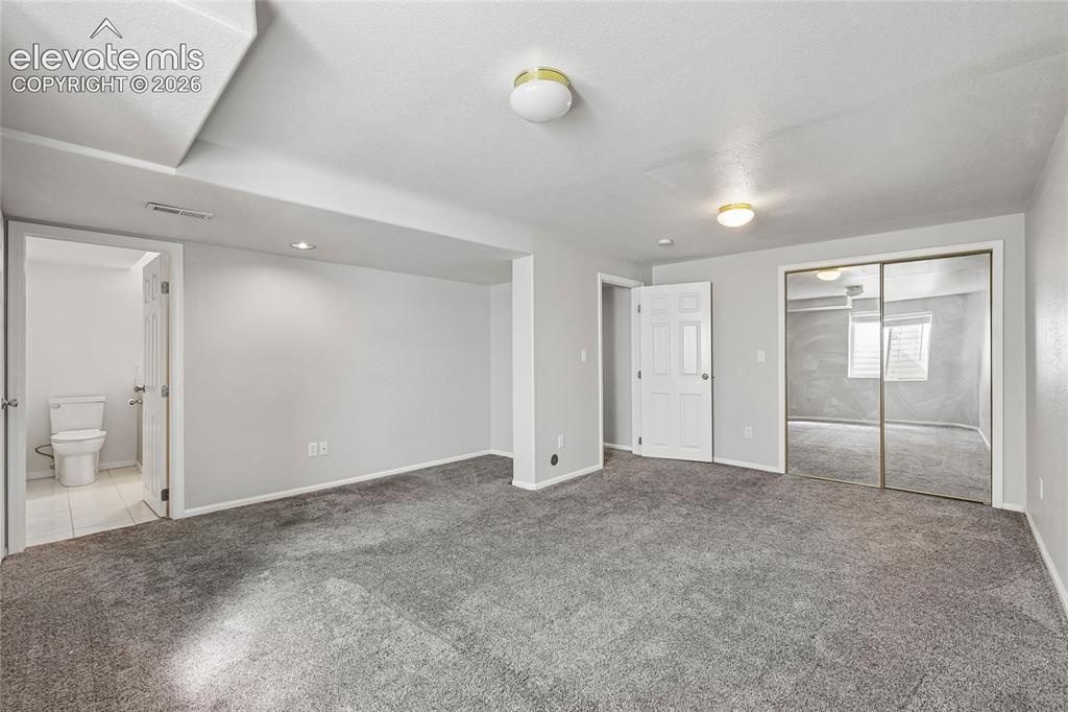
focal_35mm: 15
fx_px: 445
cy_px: 356
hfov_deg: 100.4
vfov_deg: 77.3
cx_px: 534
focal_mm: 10
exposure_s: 1/5
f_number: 8
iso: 800
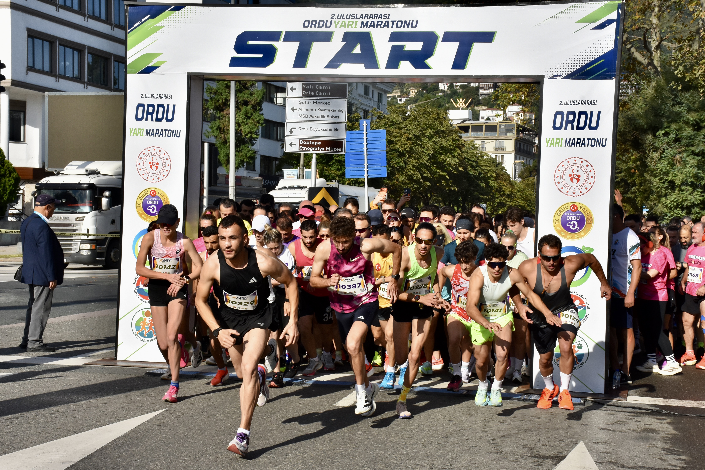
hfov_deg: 33.4
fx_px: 1175
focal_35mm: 60
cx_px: 352
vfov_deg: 22.6
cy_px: 235
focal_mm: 40
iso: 500
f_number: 14
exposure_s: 1/800
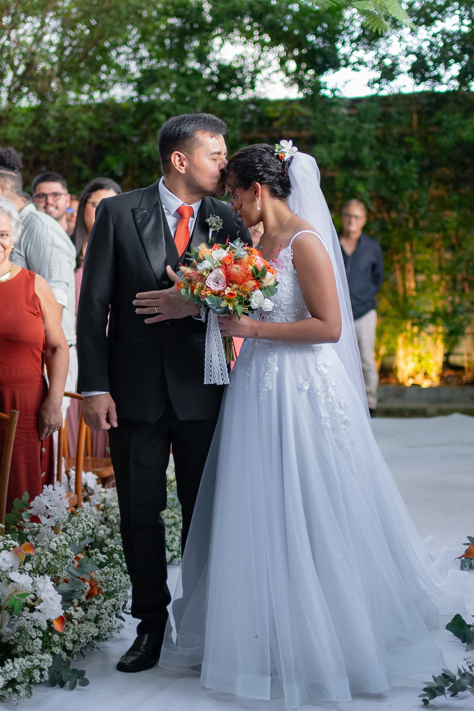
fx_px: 1382
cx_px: 224
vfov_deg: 28.8
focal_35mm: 70
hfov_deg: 19.5
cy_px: 288
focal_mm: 35
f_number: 1.4
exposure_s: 1/500
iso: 640
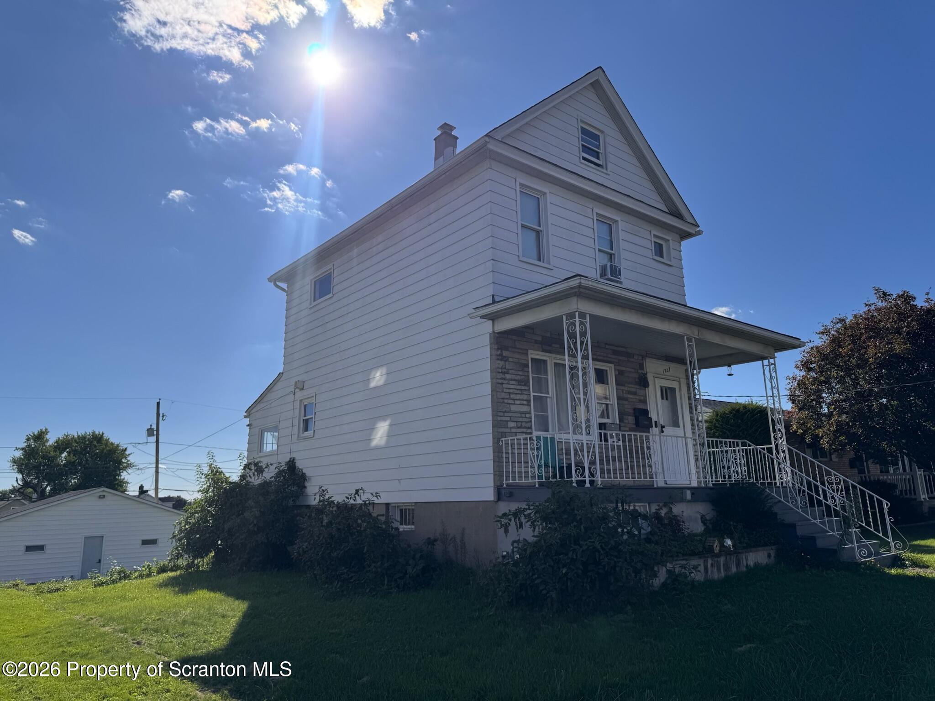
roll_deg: +1.9
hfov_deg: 71.6
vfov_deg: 56.8
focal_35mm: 24
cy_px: 350
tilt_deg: +13.0
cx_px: 468
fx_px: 648
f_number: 1.78
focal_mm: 6.76
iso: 80
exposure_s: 1/7937
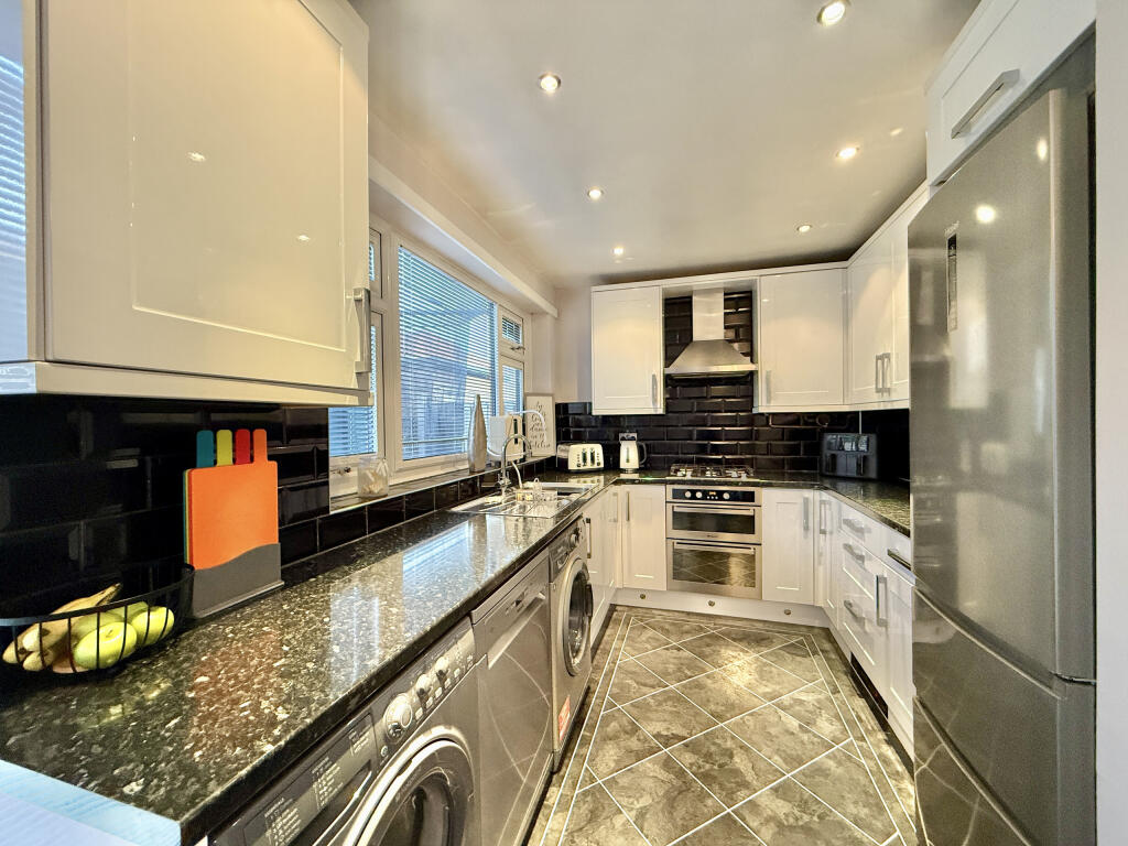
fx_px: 456
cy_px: 423
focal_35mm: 14
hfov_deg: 102.1
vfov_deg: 85.7
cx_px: 564
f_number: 2.2
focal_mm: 2.22
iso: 250
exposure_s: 1/50
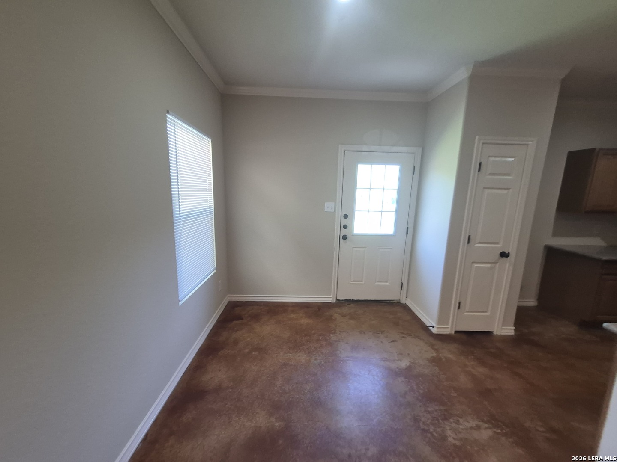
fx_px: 232
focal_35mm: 13
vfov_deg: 89.9
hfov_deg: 106.2
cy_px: 231
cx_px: 308
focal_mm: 1.74
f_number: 2.2
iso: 160
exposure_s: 1/60
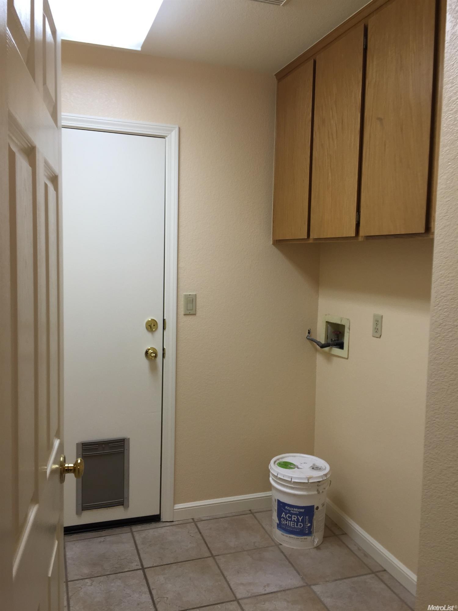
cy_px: 306
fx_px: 512
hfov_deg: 48.2
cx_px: 229
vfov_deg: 61.7
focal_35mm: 29
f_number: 2.2
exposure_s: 1/40
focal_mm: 4.15
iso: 32
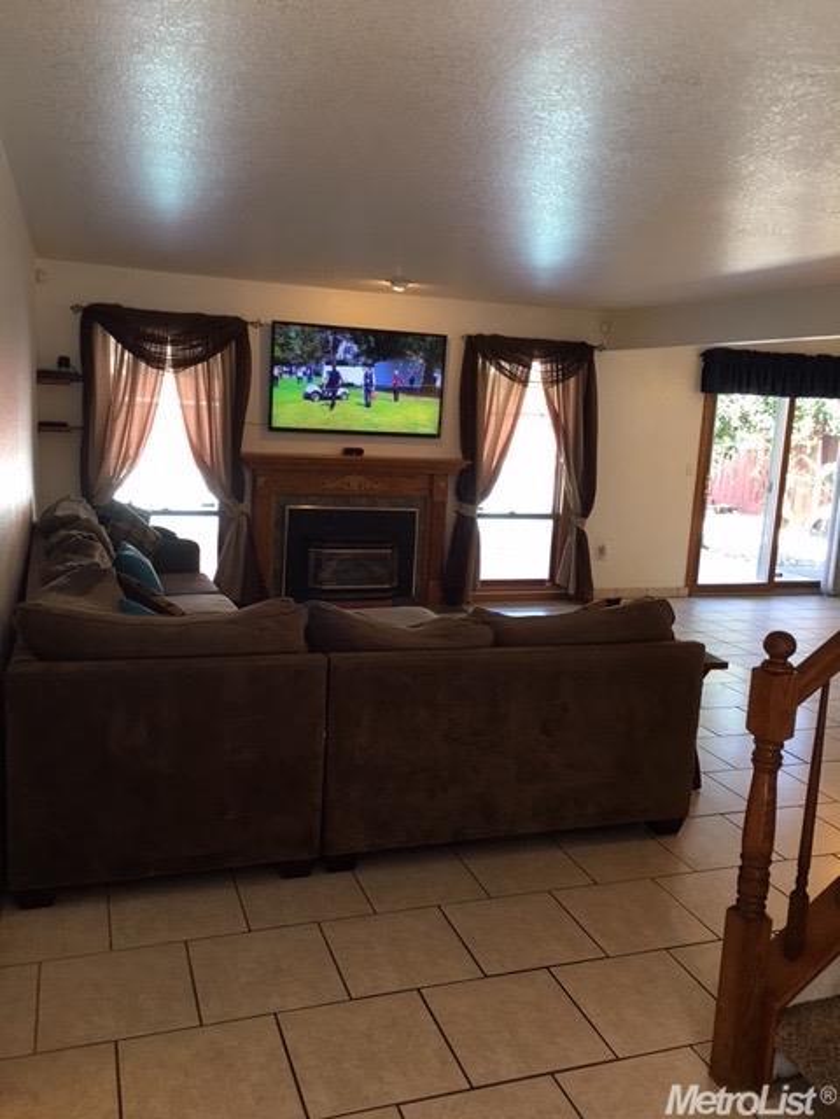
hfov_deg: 48.2
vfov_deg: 61.7
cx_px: 420
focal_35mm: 29
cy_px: 560
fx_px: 938
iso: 40
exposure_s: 1/30
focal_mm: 4.15
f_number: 2.2
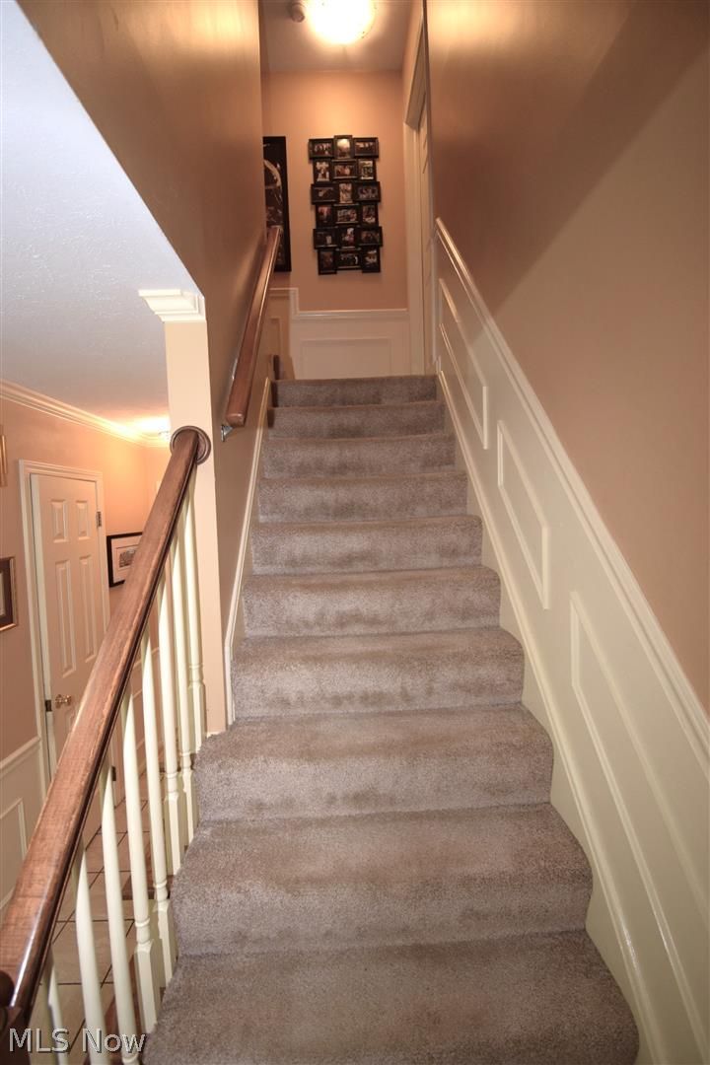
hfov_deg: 77.3
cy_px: 532
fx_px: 444
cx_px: 355
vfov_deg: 100.4
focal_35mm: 15
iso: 1600
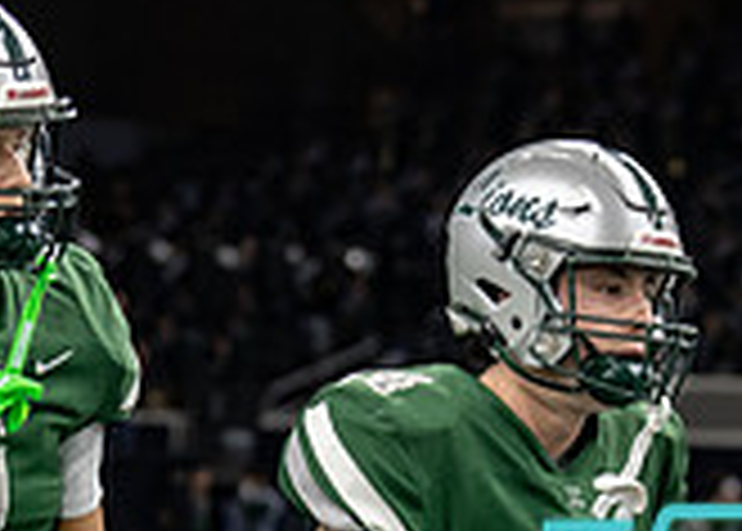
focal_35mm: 268
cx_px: 465
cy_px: 704
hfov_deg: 7.5
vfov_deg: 5.3
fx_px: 5650
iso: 1000
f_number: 2.8
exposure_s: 1/320
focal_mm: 70
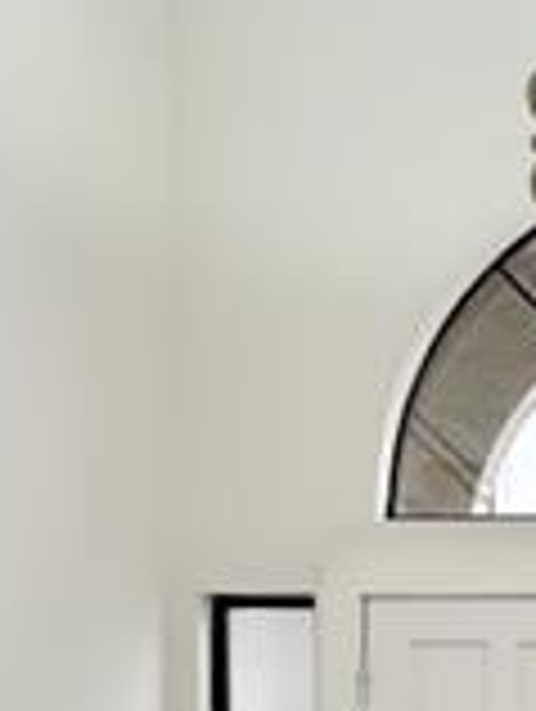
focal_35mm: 68
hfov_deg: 19.6
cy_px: 742
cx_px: 734
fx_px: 1400
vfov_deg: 26.7
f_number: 2.2
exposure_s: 1/120
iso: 80
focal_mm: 2.22
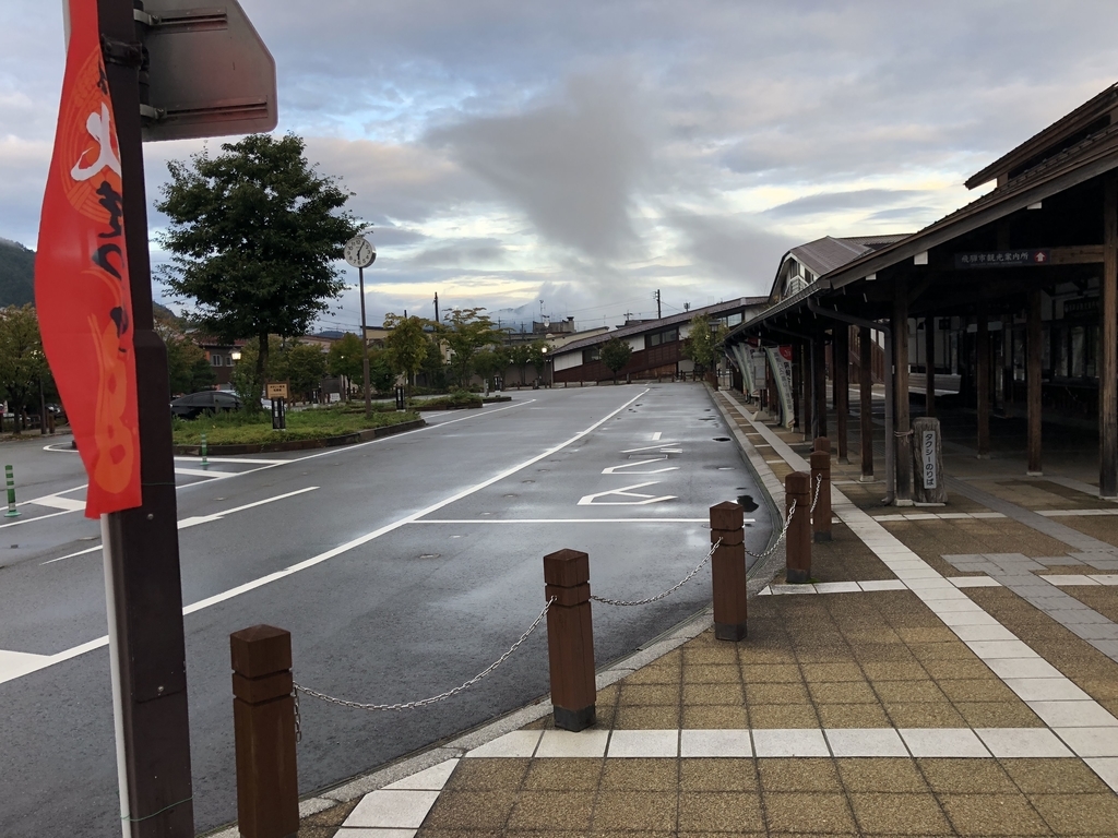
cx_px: 559
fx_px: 904
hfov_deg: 63.4
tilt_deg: -3.1
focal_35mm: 28
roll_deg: +1.8
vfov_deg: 49.7
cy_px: 419
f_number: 1.8
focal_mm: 4
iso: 32
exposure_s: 1/120
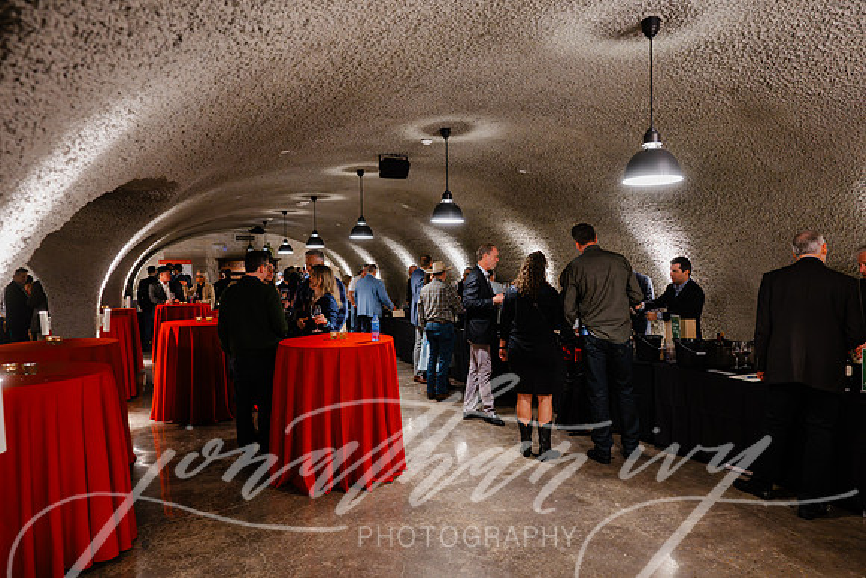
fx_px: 577
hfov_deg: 73.7
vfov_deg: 53.2
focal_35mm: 24
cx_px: 433
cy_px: 289
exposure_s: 1/60
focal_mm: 24
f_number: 3.5
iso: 3200
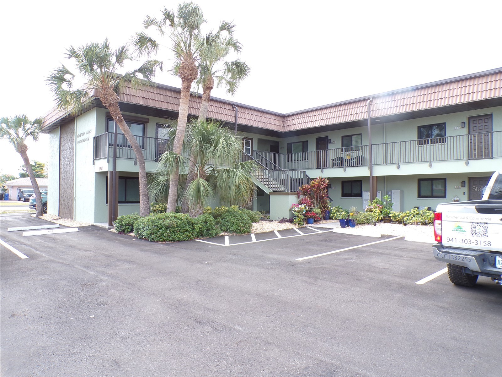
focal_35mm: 24
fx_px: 348
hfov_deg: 71.6
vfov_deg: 56.8
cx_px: 251
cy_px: 188
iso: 100
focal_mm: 4.3
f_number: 4.4
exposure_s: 1/100
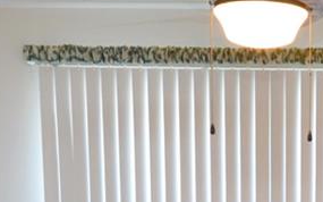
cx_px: 282
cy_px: 403
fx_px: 907
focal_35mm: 103
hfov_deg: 19.9
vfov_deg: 11.5
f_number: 4
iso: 560
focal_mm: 12
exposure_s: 1/60
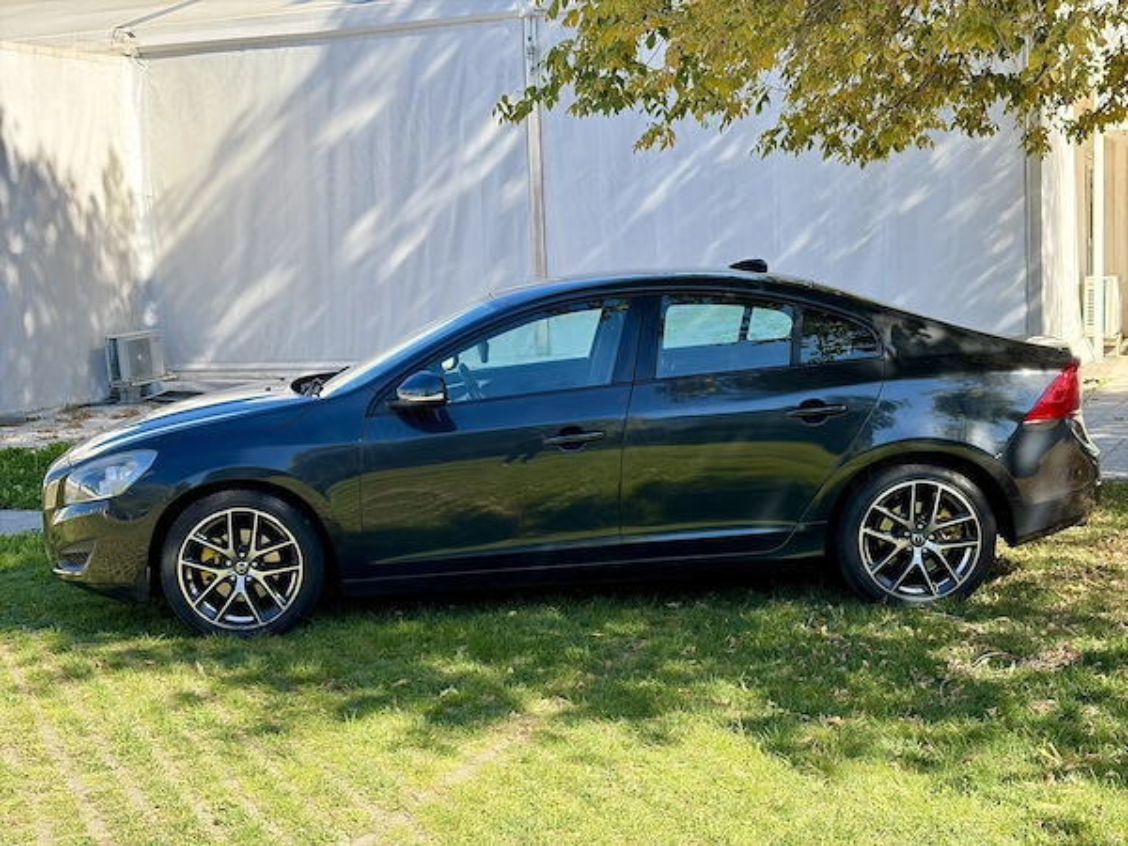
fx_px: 1694
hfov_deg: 36.8
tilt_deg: -5.5
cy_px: 423
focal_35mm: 52
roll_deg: +2.6
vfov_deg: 28.0
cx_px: 564
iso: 50
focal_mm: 5.96
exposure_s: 1/1048
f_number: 1.6
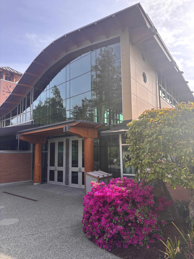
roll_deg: -2.2
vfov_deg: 67.3
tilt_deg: +7.2
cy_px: 130
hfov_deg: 53.1
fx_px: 194
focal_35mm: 26
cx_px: 97
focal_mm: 5.96
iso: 50
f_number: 1.6
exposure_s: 1/1007
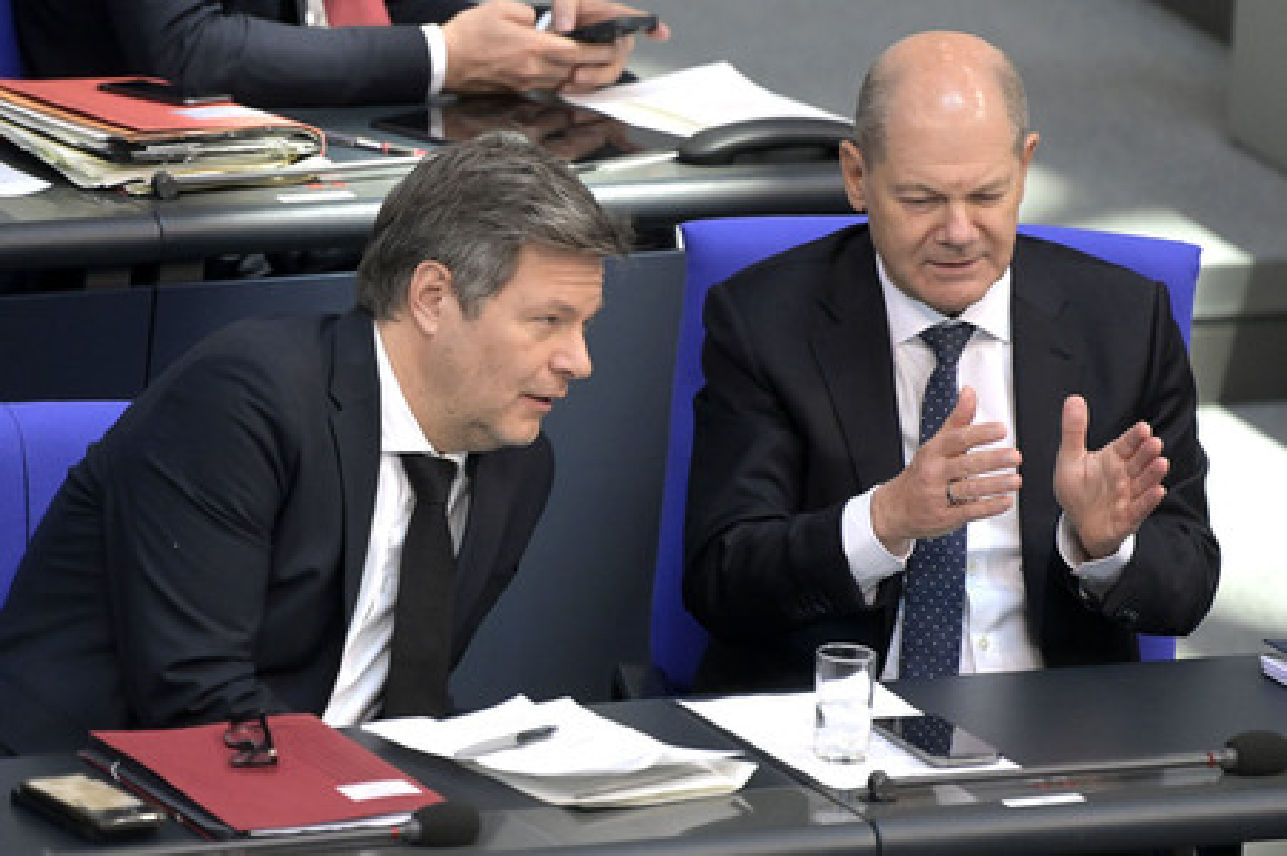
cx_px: 644
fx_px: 14646
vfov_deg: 3.3
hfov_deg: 5.0
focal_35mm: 410
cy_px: 428
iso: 10000
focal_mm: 410
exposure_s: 1/400
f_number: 5.6
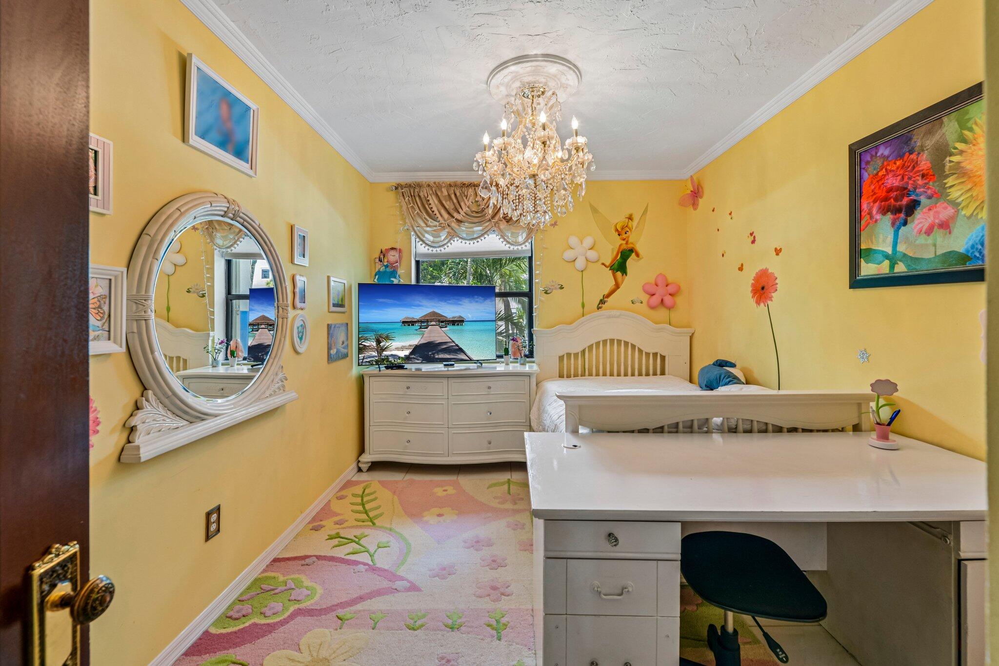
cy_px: 333
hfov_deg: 104.3
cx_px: 500
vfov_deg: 81.2
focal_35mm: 14
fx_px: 388
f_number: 9
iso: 200
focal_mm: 14
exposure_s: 1/6
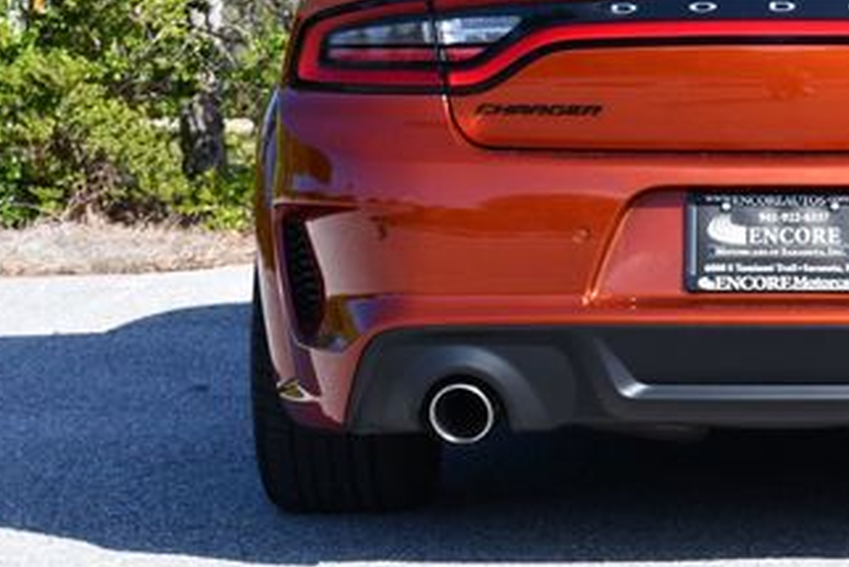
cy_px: 55
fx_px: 3374
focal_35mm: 143
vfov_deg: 9.6
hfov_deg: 14.2
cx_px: 762
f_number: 8
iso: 200
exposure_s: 1/250
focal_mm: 36
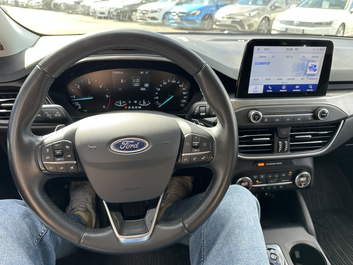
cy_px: 132
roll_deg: +0.1
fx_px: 245
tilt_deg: -27.1
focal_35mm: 24
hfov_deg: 71.6
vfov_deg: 56.8
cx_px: 176
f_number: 1.78
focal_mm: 6.86
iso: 64
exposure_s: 1/202
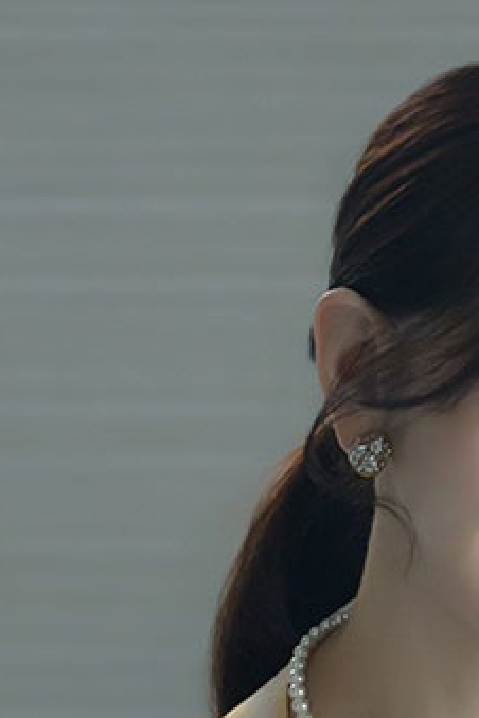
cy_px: 1180
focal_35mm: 276
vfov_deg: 7.3
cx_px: 569
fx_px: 5508
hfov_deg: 5.0
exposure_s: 1/160
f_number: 2.8
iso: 2000
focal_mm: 49
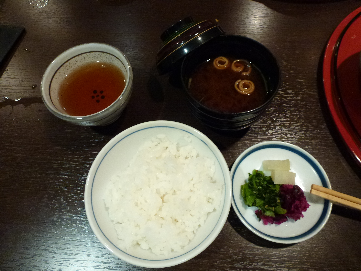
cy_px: 136
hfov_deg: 71.6
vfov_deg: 56.8
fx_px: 250
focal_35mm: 24
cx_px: 180
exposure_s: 1/40
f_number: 3.3
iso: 400
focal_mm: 4.3
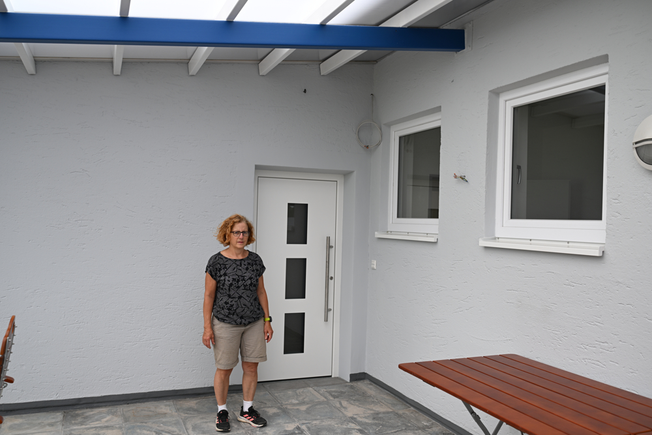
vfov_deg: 41.7
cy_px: 218
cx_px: 326
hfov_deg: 59.5
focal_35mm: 32
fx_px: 571
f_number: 4
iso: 100
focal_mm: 31.5
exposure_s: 1/60
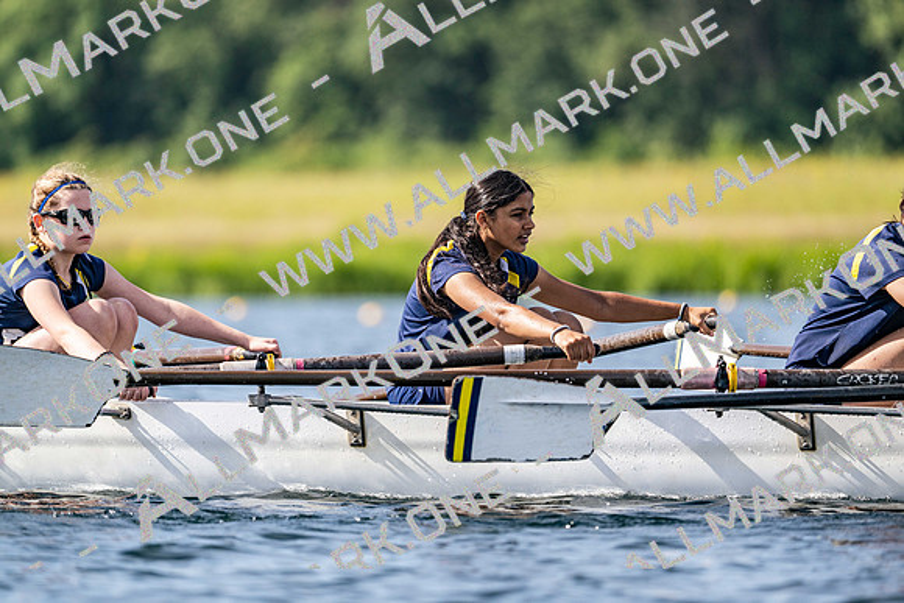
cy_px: 302
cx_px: 452
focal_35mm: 400
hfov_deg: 5.2
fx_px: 10046
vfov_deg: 3.4
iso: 320
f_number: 4.5
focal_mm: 400
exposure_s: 1/2500
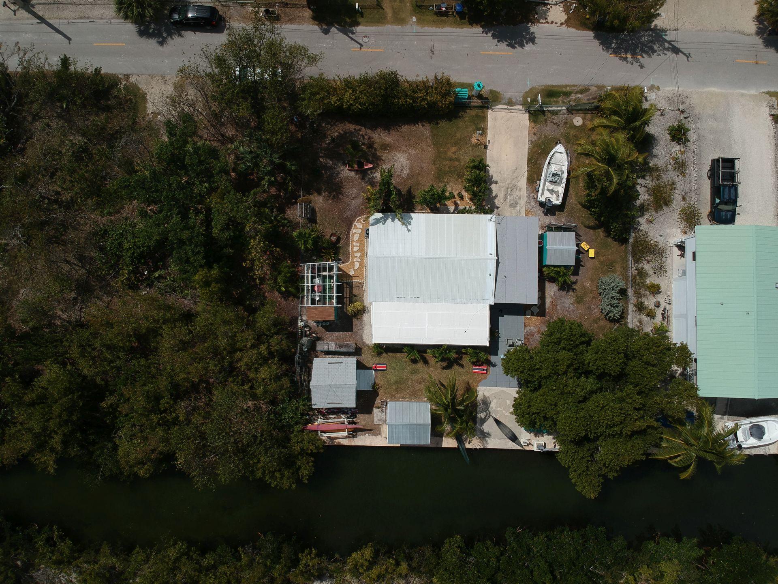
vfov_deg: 54.9
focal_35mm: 25
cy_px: 292
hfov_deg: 69.4
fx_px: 562
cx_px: 389
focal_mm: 4.49
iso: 100
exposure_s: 1/1600
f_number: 2.6
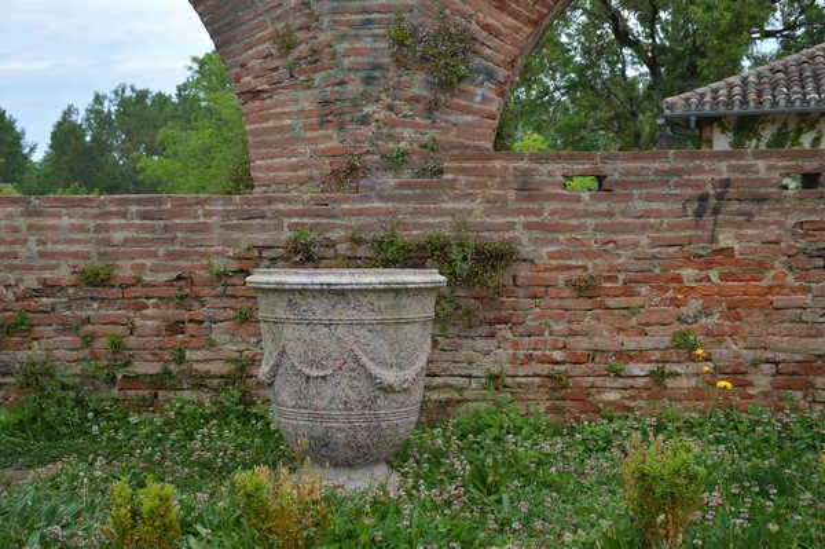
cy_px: 274
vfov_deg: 28.0
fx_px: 1099
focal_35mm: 48
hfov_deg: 41.1
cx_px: 412
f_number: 4.2
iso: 200
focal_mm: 32
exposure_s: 1/500
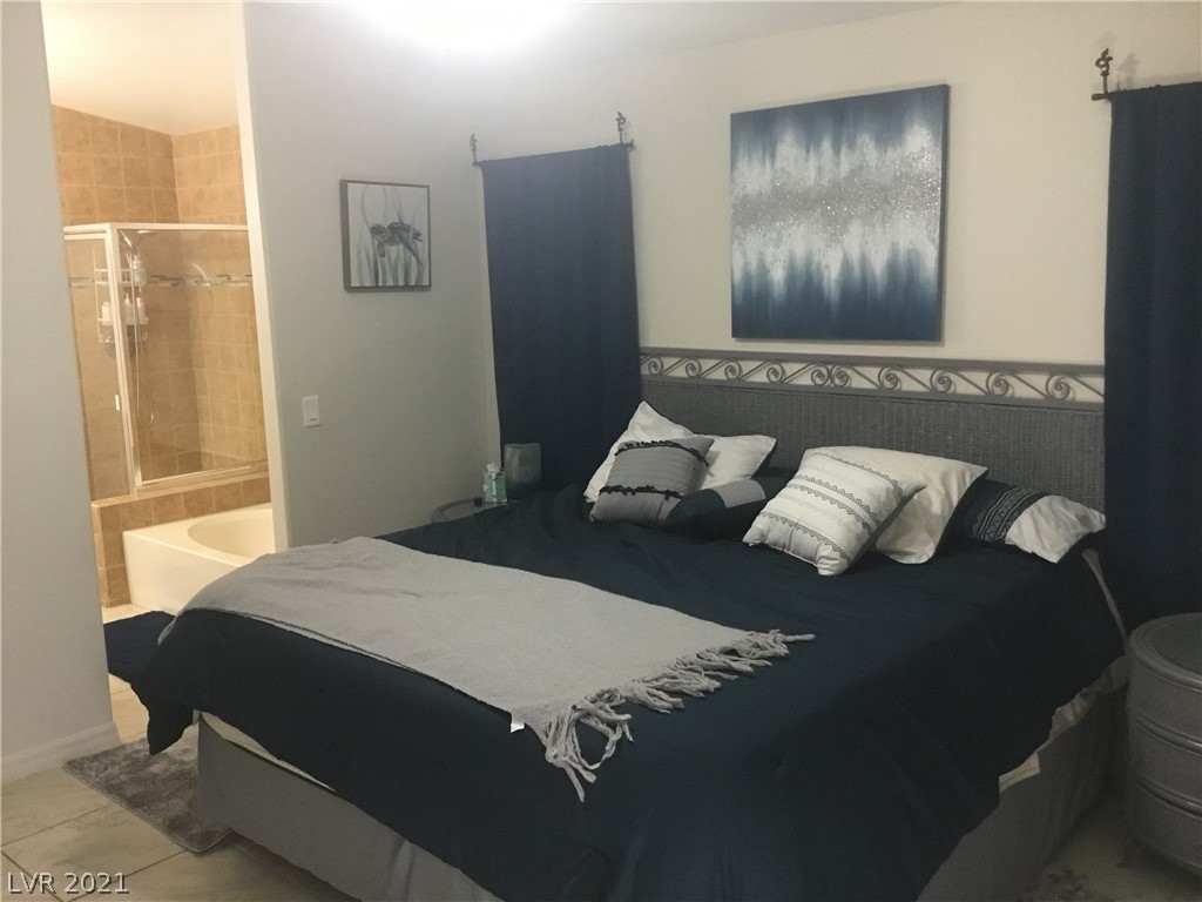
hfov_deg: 58.4
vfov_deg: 45.4
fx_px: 1076
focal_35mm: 31
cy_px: 451
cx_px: 601
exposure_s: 1/30
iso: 160
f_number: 2.4
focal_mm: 3.3
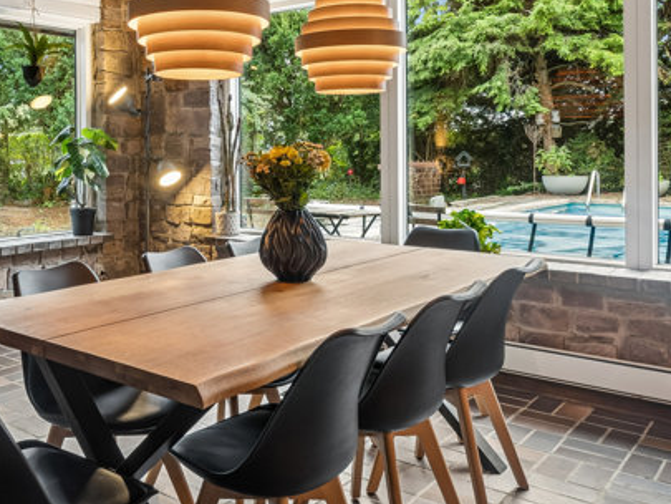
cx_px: 154
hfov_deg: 46.4
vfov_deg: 36.6
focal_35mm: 38
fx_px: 746
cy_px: 142
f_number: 8
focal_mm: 13.5
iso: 200
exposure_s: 2
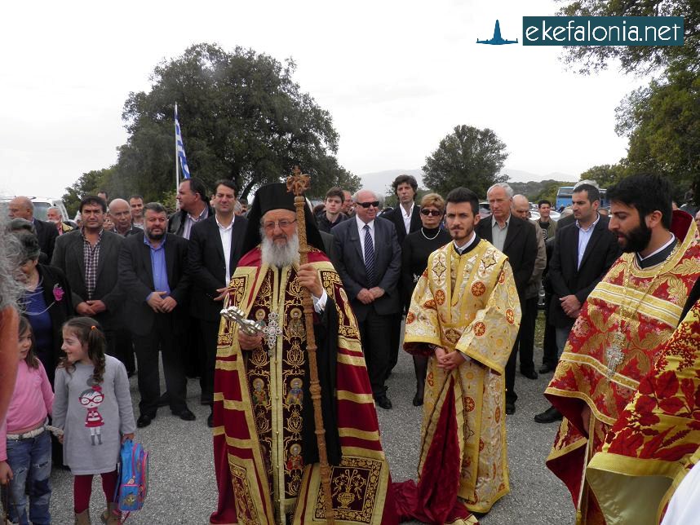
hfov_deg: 63.4
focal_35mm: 28
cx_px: 350
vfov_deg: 49.8
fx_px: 566
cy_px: 262
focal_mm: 4.9
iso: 50
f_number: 5.7
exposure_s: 1/160
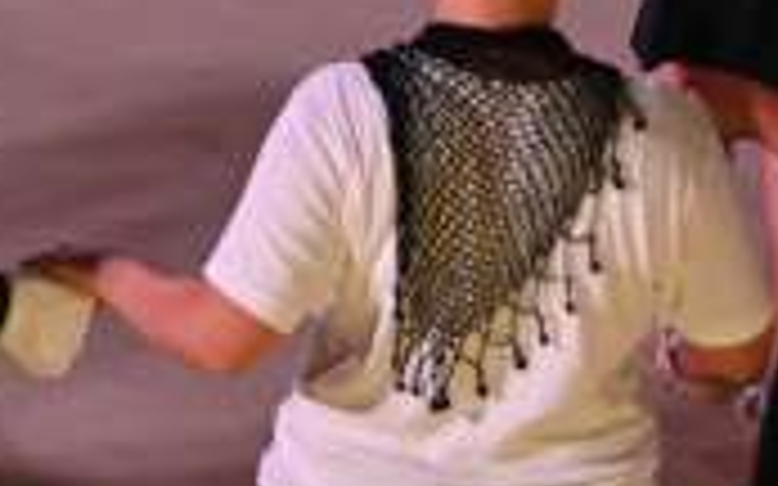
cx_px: -787
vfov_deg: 5.9
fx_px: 4494
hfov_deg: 9.3
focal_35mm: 212
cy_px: -821
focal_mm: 30
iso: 2000
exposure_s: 1/80
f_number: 4
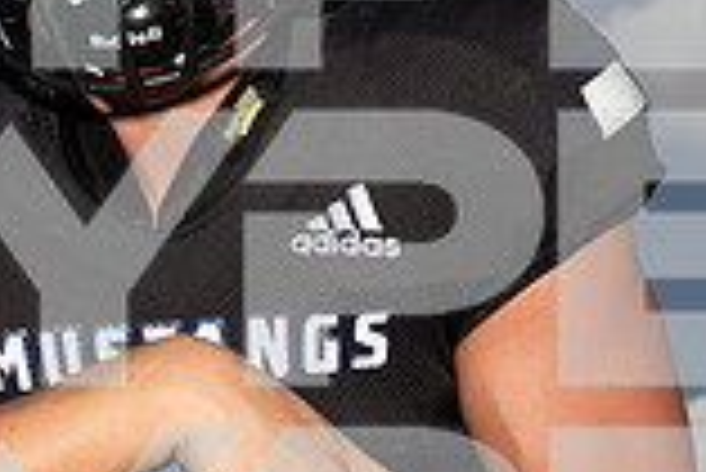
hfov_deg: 13.5
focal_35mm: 152
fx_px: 2984
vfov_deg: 9.0
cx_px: 193
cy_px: 252
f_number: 11
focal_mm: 53
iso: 100
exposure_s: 1/250
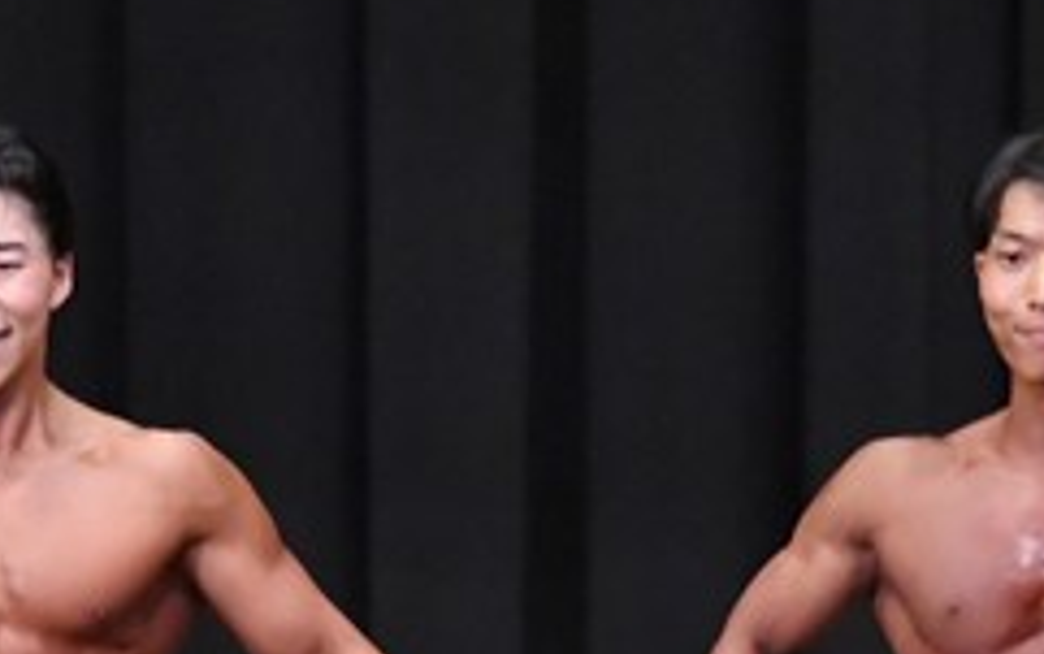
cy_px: 1048
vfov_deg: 2.0
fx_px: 18820
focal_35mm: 661
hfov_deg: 3.2
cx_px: 717
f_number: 5.6
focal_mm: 135
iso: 8000
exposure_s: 1/400
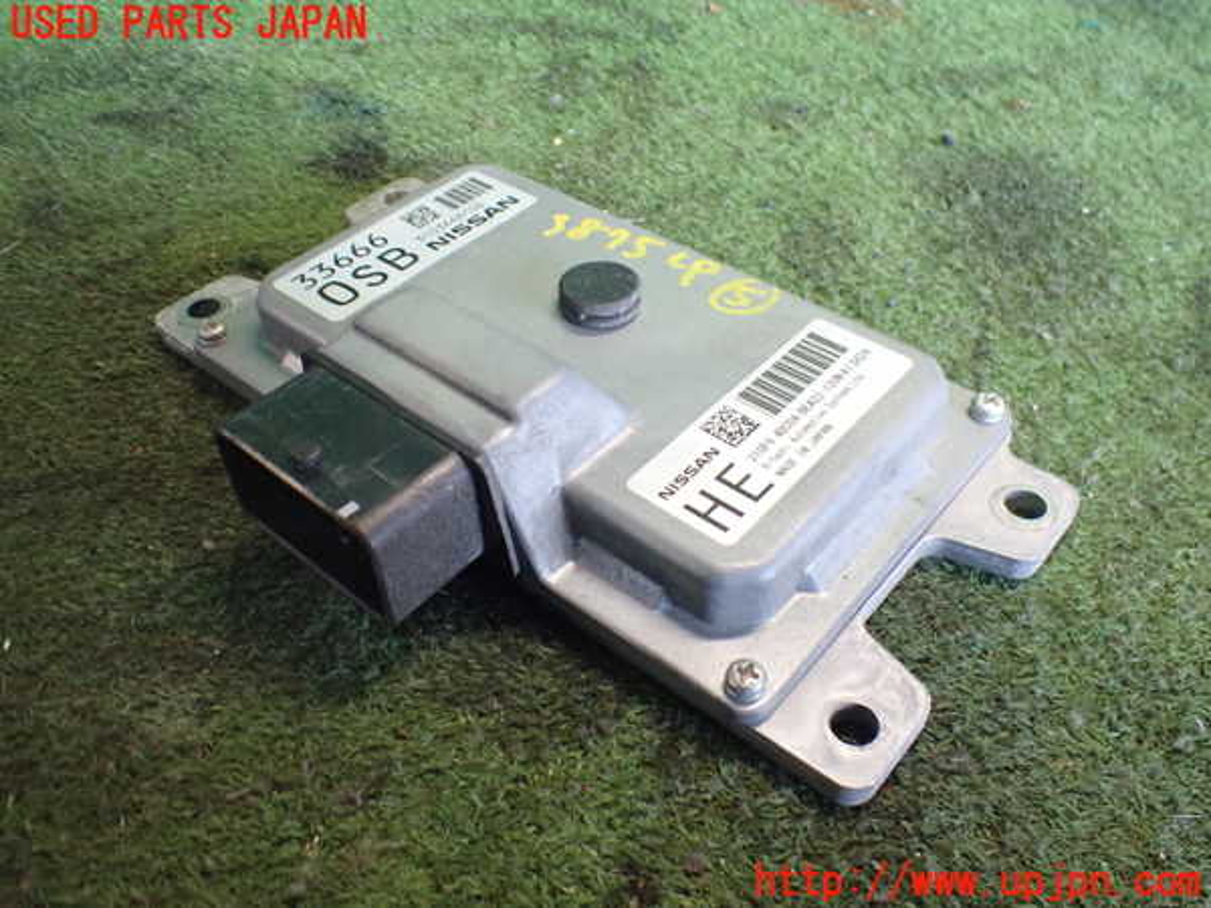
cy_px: 454
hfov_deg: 60.0
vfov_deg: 46.8
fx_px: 1050
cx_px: 606
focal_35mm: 30
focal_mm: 5.4
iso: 800
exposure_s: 1/100
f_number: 2.3
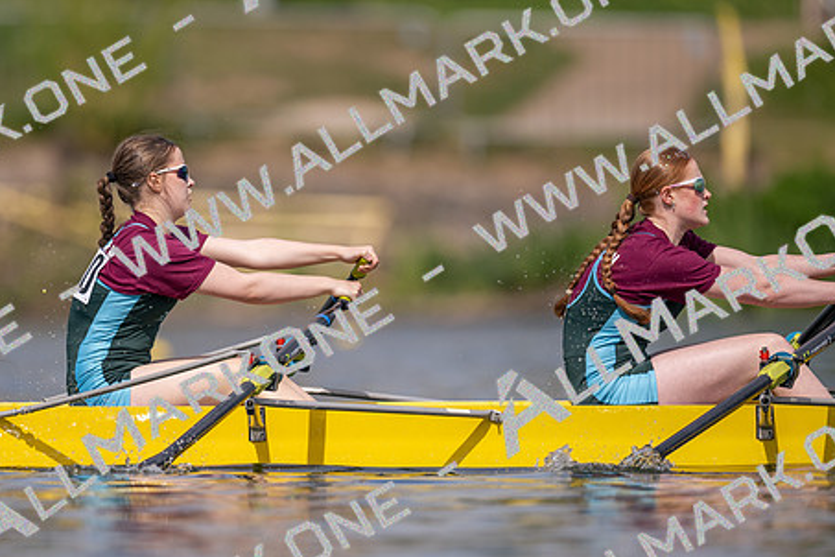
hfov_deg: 2.7
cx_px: 339
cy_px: 283
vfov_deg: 1.8
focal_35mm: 769
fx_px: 17835
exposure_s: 1/2500
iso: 200
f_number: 4
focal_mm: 600
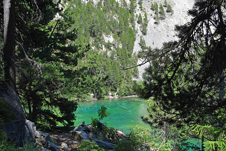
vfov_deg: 40.0
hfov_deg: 57.2
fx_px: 207
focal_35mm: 33
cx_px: 113
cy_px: 76
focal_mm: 22
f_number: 10
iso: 400
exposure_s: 1/250
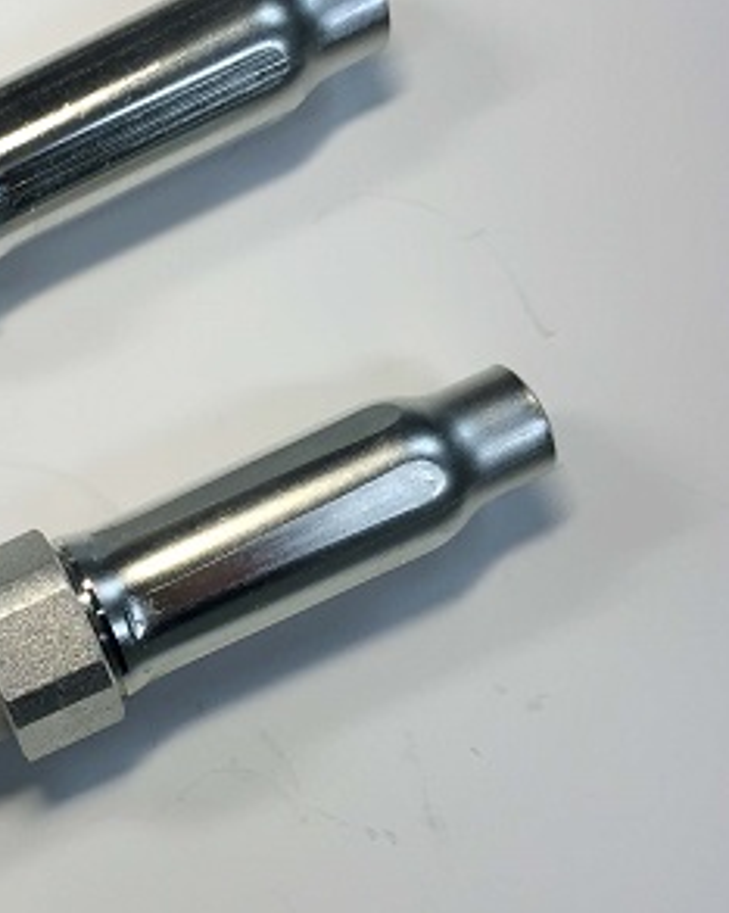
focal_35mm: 58
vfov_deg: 32.5
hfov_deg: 24.7
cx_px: -40
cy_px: 477
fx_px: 1566
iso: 50
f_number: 2.2
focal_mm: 4.15
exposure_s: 1/120
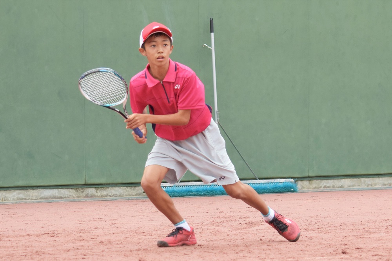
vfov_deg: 9.9
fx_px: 1502
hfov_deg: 14.9
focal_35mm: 138
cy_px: 130
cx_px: 196
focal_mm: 92
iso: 500
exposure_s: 1/1600
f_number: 4.5
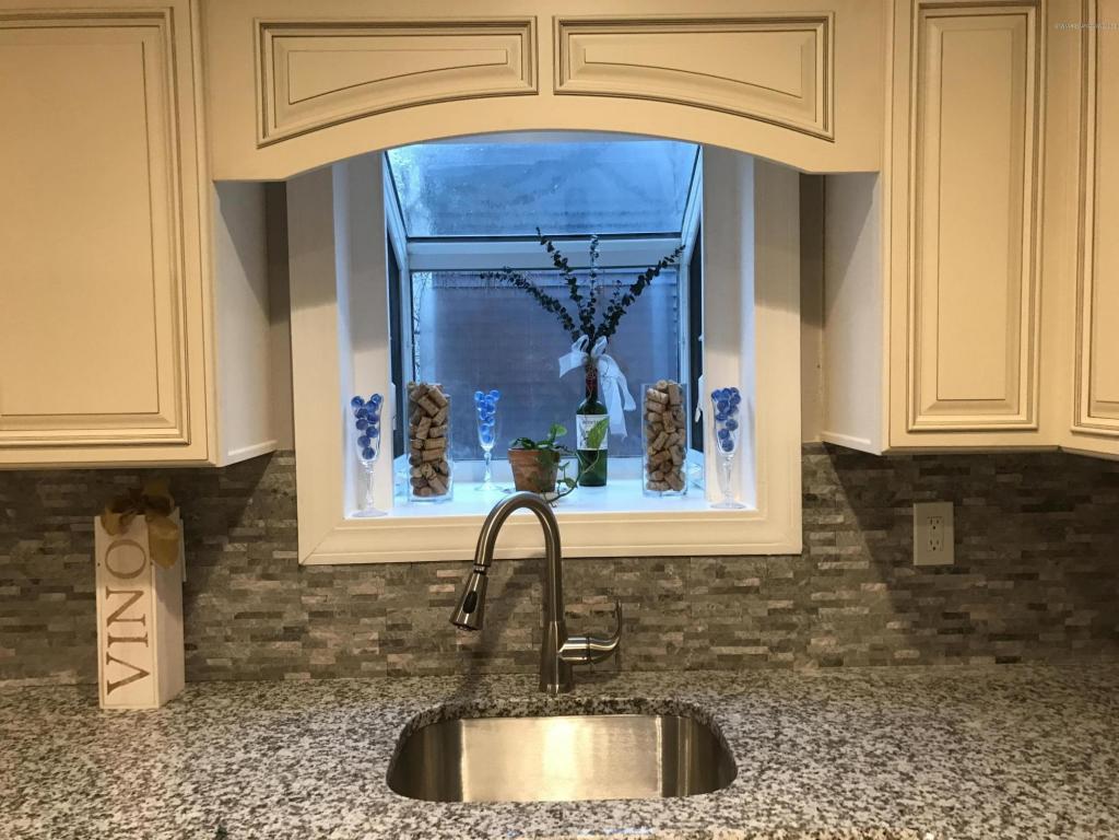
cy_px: 420
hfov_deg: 63.4
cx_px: 560
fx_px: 905
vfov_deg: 49.7
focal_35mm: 28
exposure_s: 1/17
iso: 40
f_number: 1.8
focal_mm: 3.99
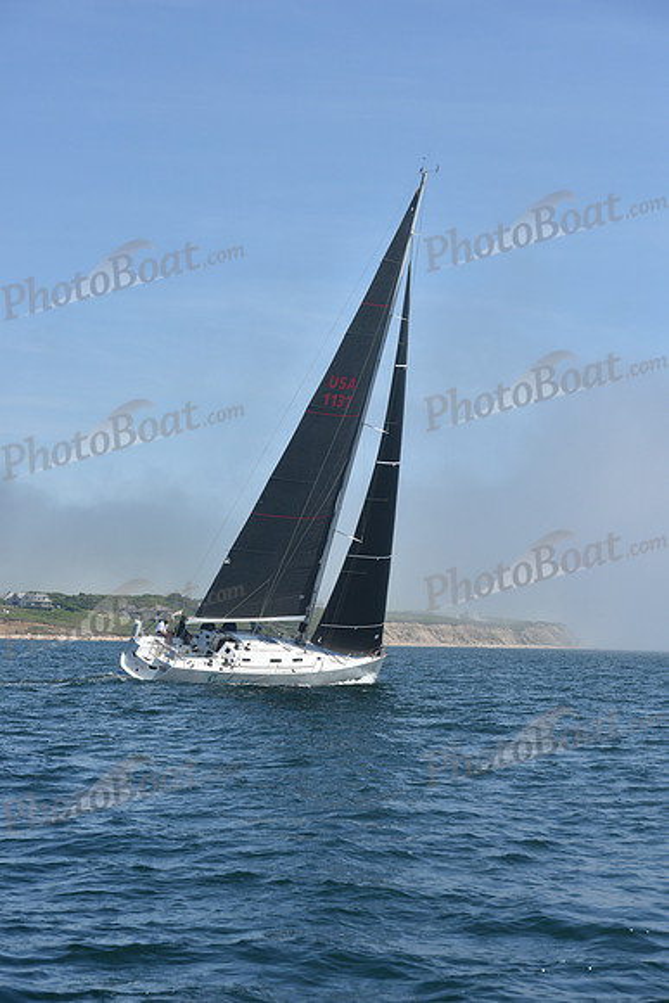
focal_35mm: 70
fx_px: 1950
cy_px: 502
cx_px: 334
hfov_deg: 19.5
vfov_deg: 28.8
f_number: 8
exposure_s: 1/1600
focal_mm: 70
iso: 320
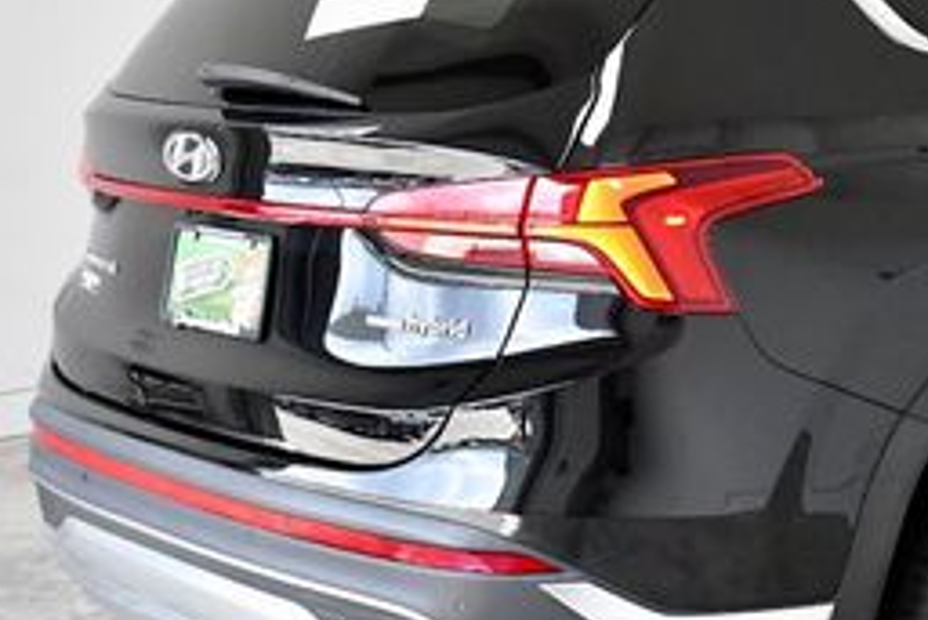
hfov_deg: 22.9
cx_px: 928
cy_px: 223
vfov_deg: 16.1
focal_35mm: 85
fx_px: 2192
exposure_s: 1/1000
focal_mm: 23
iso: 2500
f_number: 4.5
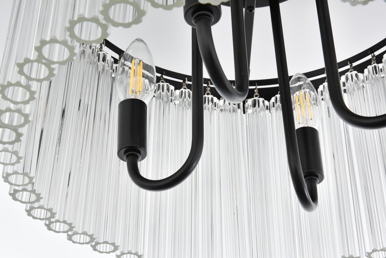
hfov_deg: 28.8
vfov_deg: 19.5
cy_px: 129
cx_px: 193
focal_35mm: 70
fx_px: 751
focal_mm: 70
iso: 100
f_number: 22
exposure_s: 1/100
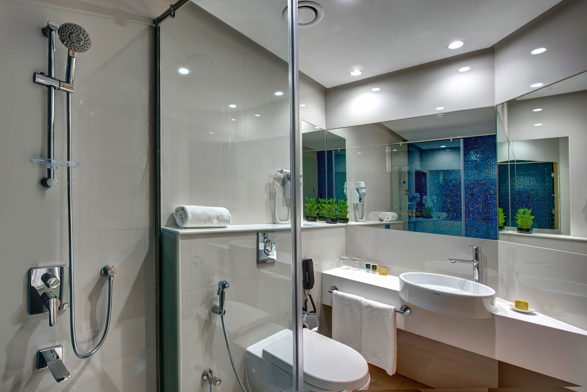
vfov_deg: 81.2
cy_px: 196
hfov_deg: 104.2
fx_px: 228
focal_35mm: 14
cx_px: 294
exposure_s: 1/4
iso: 100
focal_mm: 14
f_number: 8
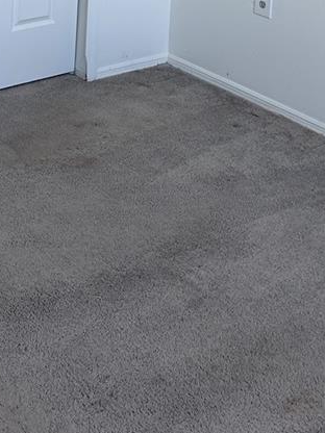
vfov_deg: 23.6
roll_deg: -3.5
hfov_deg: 19.6
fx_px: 939
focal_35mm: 75
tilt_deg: -10.3
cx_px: 153
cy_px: -93
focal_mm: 5.7
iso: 32
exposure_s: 1/125
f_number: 1.5
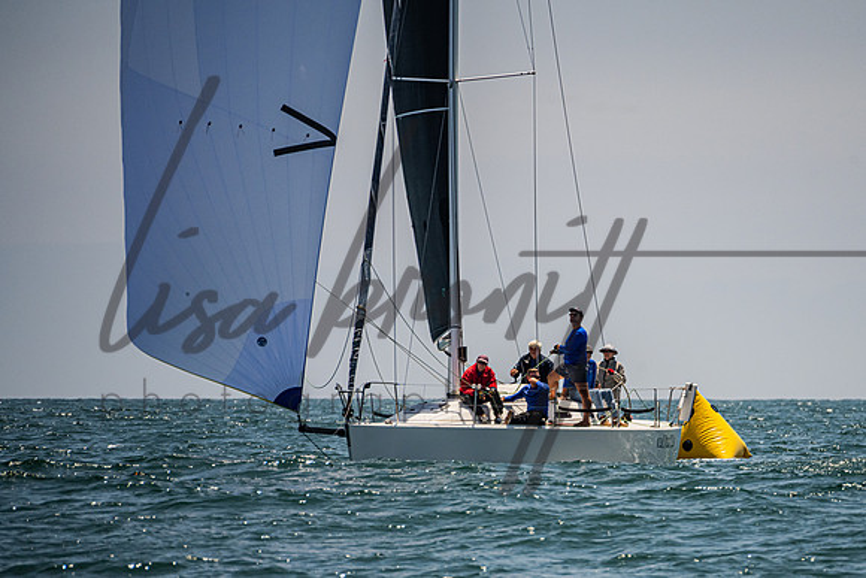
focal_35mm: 545
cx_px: 589
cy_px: 389
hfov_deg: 3.8
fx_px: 13119
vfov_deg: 2.5
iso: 500
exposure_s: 1/3200
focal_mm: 400
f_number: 8
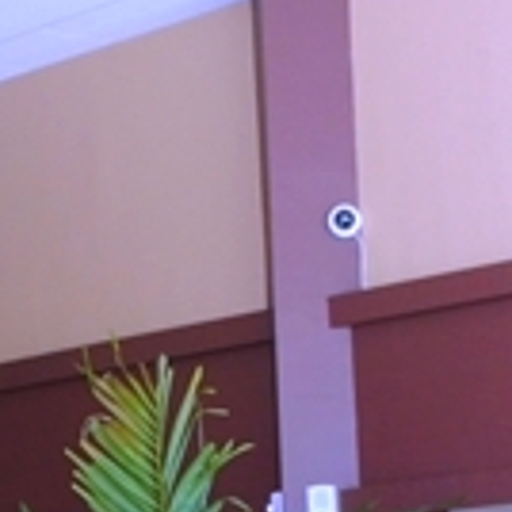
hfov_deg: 12.7
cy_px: 598
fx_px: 2293
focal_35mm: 137
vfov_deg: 12.5
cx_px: 80
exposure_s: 1/160
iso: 640
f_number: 4
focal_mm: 18
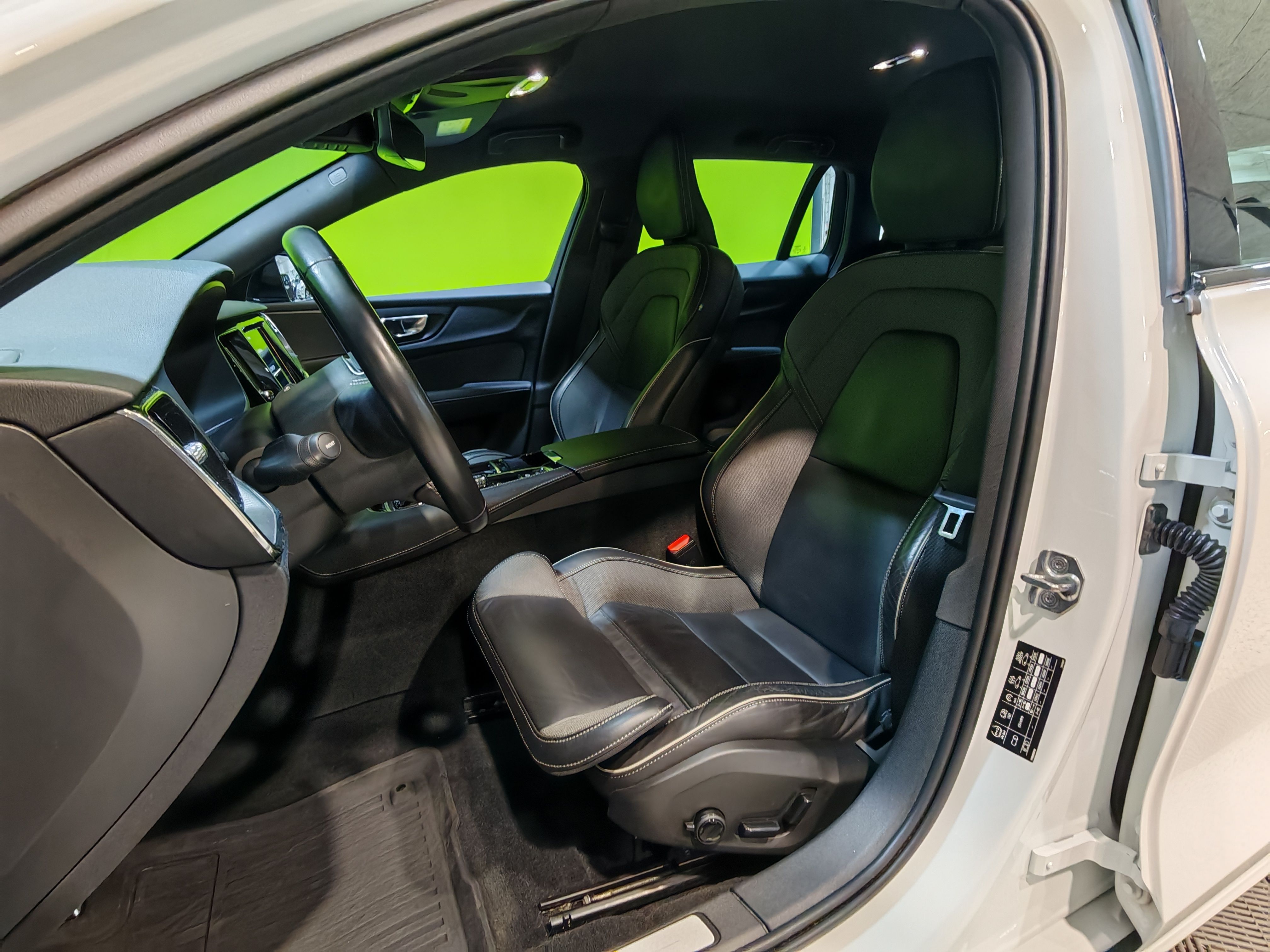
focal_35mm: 18
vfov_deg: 71.6
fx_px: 660
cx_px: 635
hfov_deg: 87.8
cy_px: 476
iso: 250
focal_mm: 1.82
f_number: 2
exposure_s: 1/33
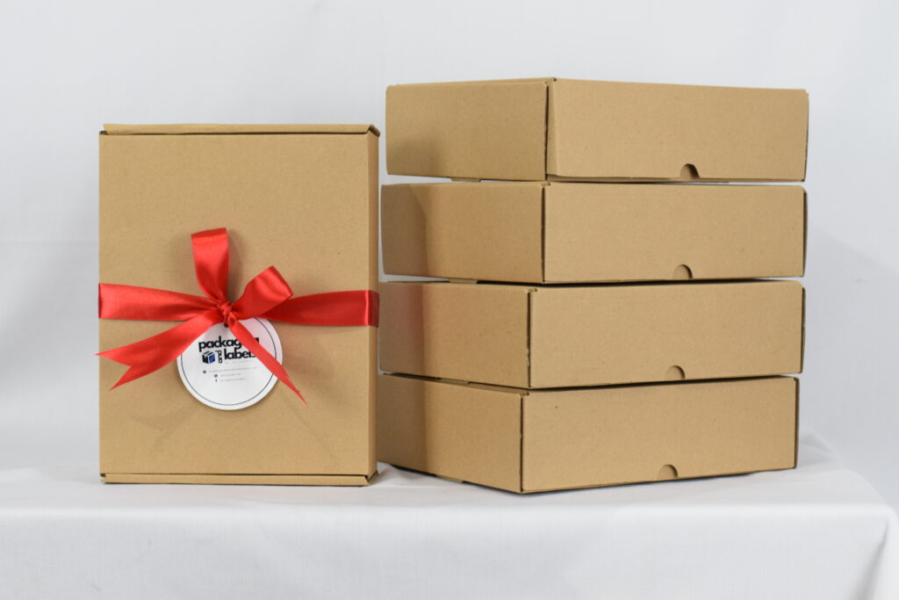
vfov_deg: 18.2
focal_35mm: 75
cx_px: 450
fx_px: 1873
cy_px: 300
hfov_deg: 27.0
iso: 1600
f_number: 5.6
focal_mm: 50
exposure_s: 1/60
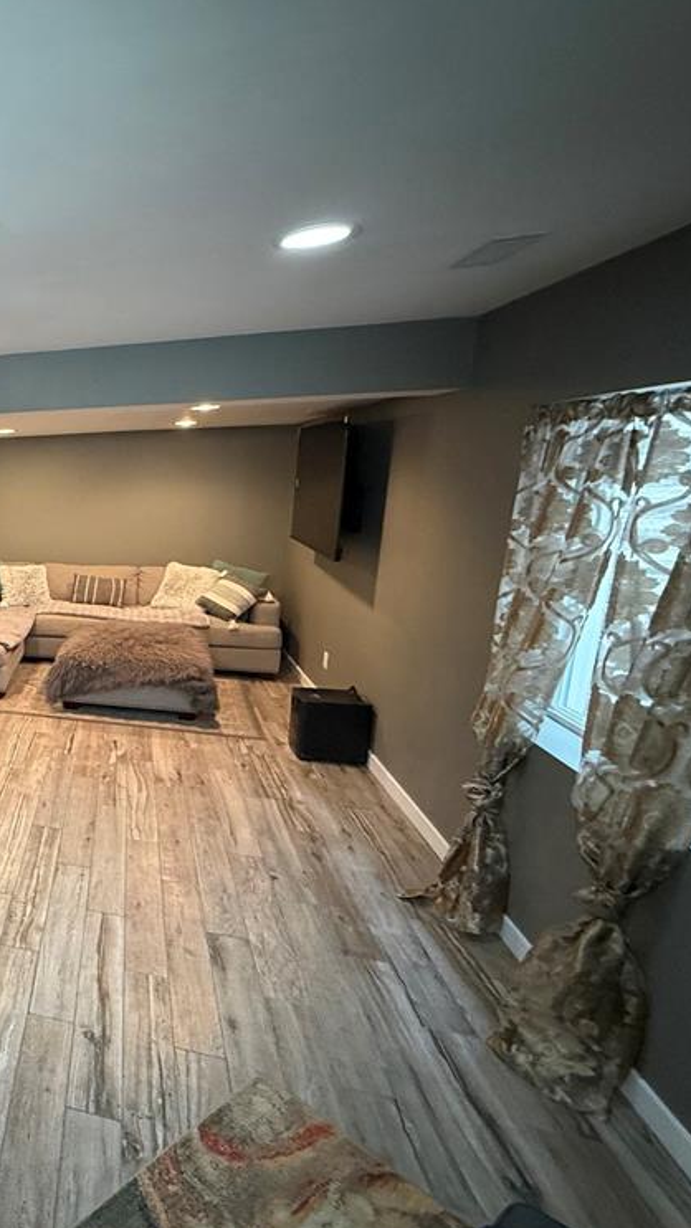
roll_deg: +1.3
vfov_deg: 83.8
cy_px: 614
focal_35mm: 21
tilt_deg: -13.4
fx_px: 684
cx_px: -96
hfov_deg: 41.0
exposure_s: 1/60
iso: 500
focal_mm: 2.22
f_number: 2.2
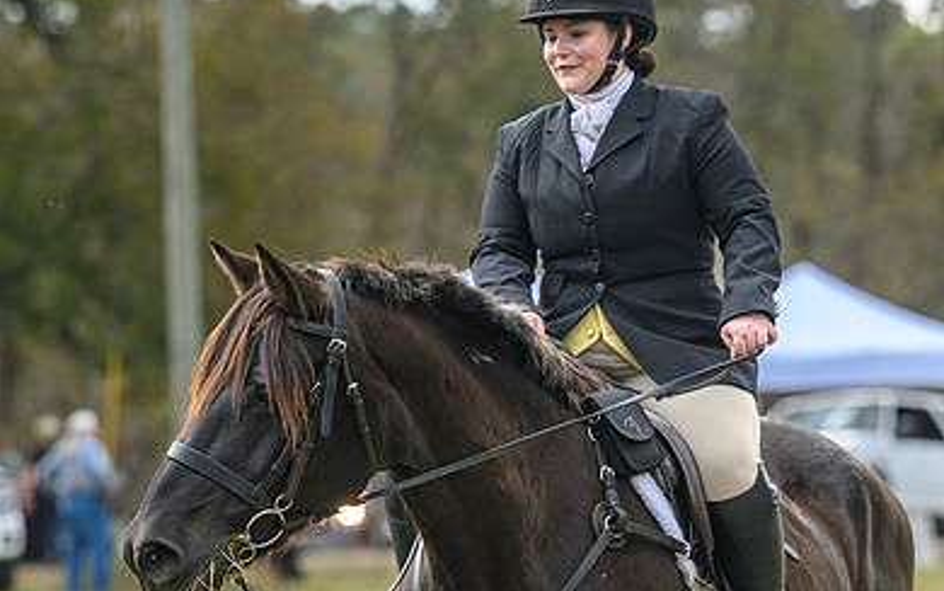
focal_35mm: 271
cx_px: 427
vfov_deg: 4.8
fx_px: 6974
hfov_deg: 7.7
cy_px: 280
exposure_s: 1/1000
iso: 640
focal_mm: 140
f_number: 3.5
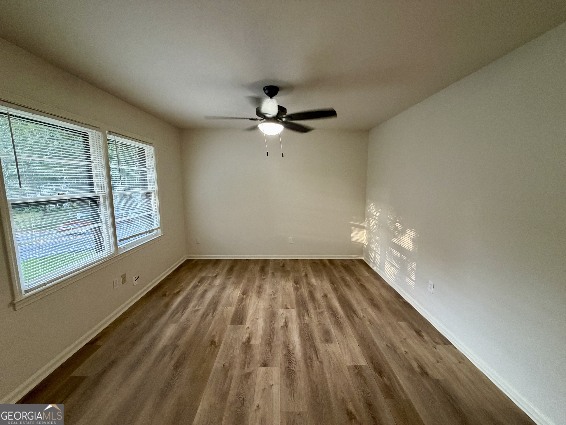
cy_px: 212
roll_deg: -0.3
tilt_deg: -8.2
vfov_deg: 85.7
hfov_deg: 102.1
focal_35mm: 14
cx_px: 283
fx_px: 229
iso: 320
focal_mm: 2.22
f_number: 2.2
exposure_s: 1/60
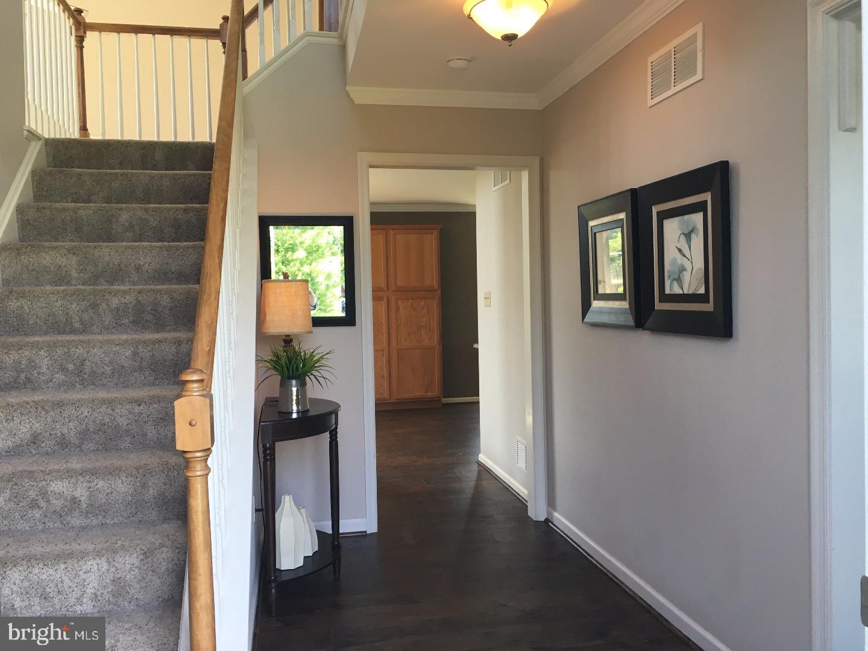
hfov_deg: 61.7
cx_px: 434
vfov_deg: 48.2
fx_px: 727
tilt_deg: -3.1
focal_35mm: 29
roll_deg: +2.0
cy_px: 326
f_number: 2.2
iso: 32
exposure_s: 1/40
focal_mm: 4.15
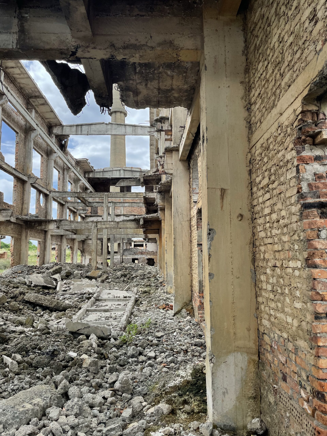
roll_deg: +0.6
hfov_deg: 53.1
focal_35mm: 26
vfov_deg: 67.3
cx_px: 164
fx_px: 327
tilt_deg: +7.7
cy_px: 218
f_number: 1.6
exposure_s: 1/1949
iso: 32
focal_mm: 4.2
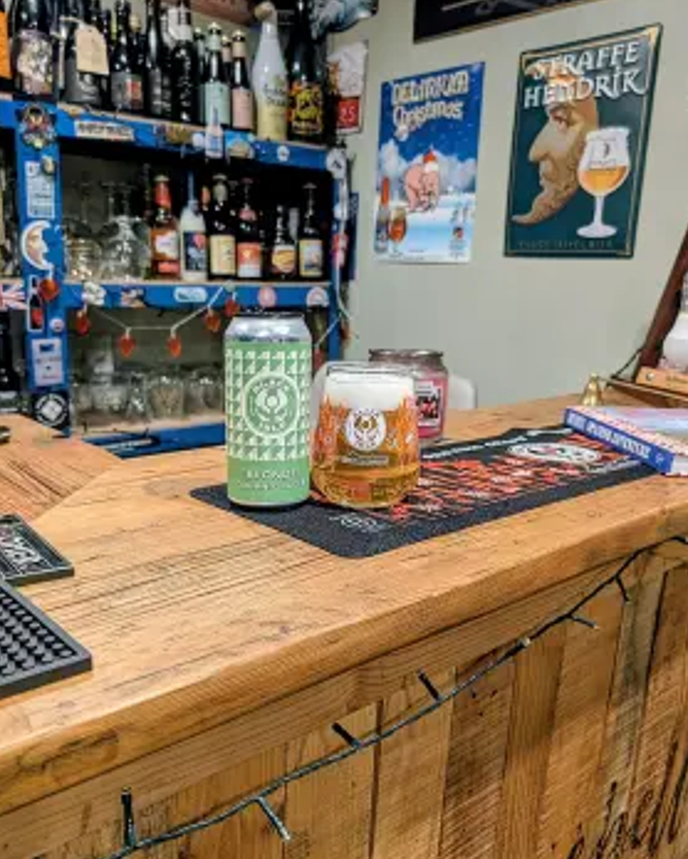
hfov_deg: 53.2
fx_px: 687
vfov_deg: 63.9
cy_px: 468
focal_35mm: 27
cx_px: 335
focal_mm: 6.9
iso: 48
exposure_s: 1/51.1
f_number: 1.68
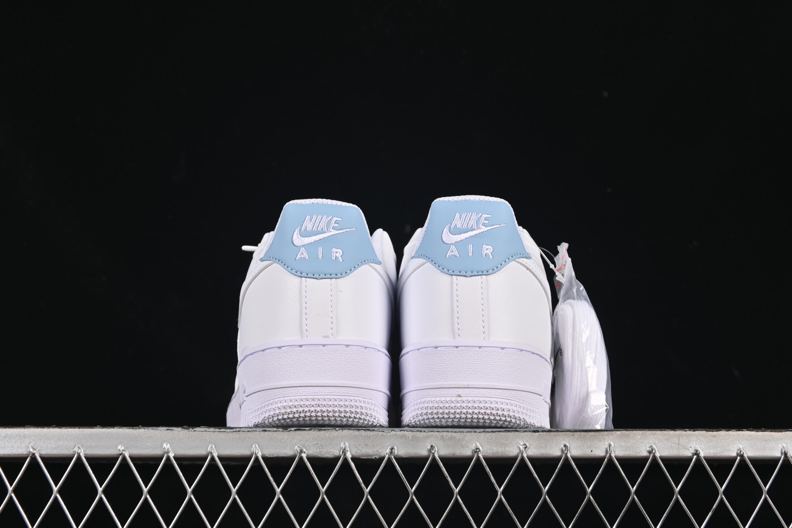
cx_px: 396
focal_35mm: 75
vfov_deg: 18.2
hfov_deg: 27.0
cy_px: 264
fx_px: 1650
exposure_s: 1/80
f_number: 8
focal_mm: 50
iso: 160
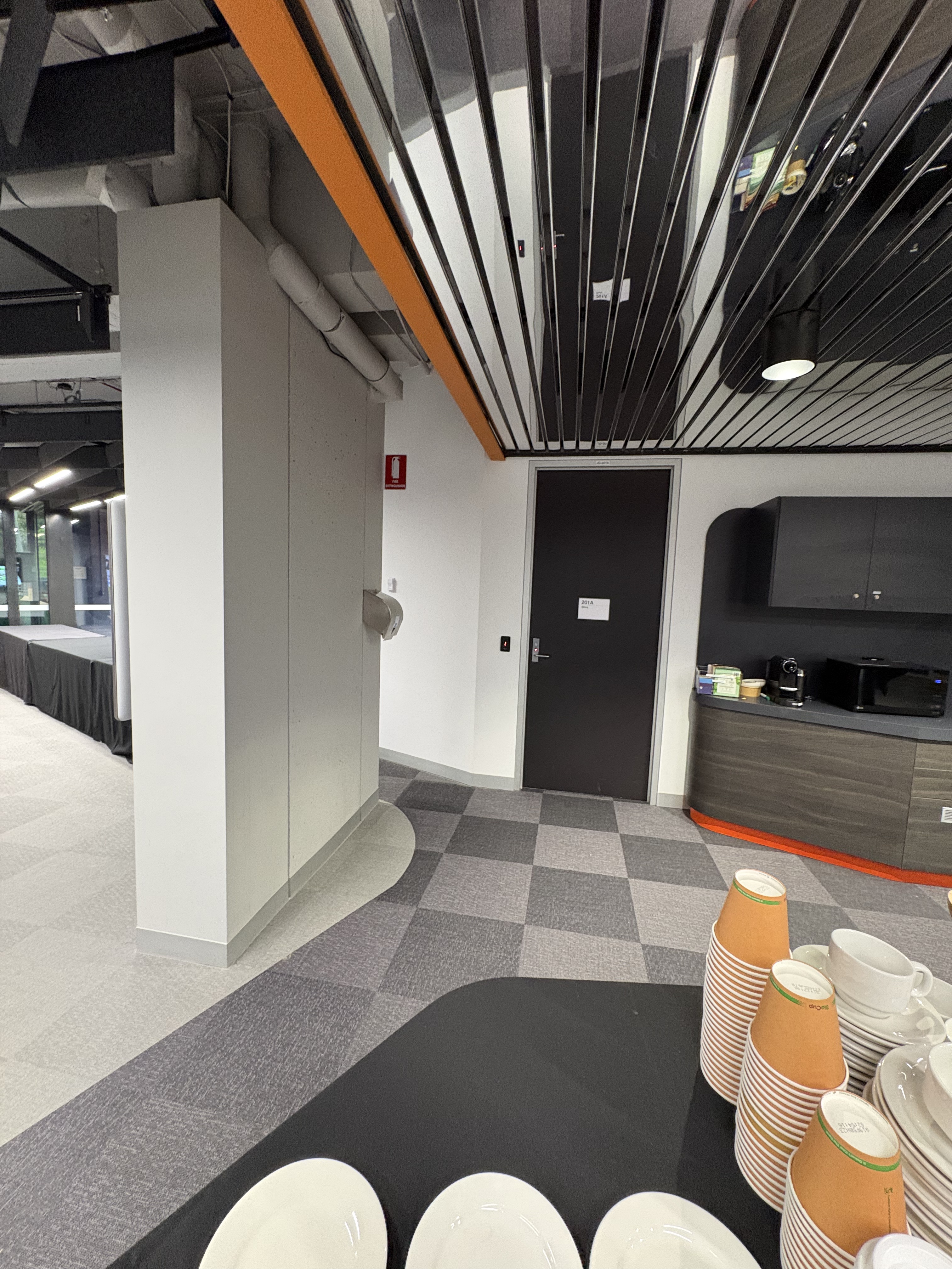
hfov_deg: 85.7
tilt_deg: -5.2
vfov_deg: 102.1
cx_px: 476
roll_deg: -1.9
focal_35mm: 14
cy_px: 634
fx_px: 513
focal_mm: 2.22
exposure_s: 1/50
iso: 640
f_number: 2.2
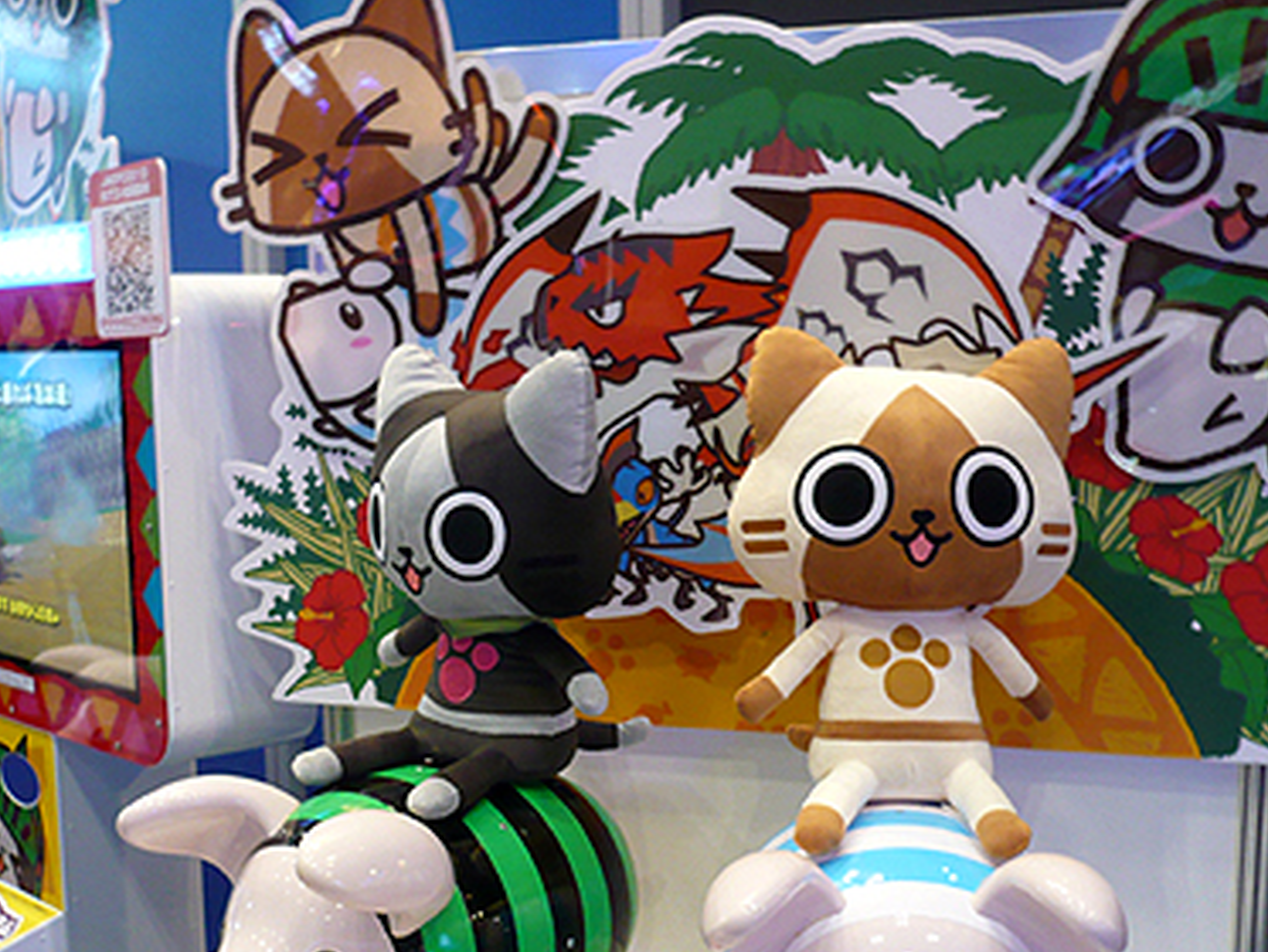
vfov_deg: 30.2
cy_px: 585
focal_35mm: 48
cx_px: 605
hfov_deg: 39.6
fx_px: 1759
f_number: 2.8
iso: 200
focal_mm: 5.8
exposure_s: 1/8
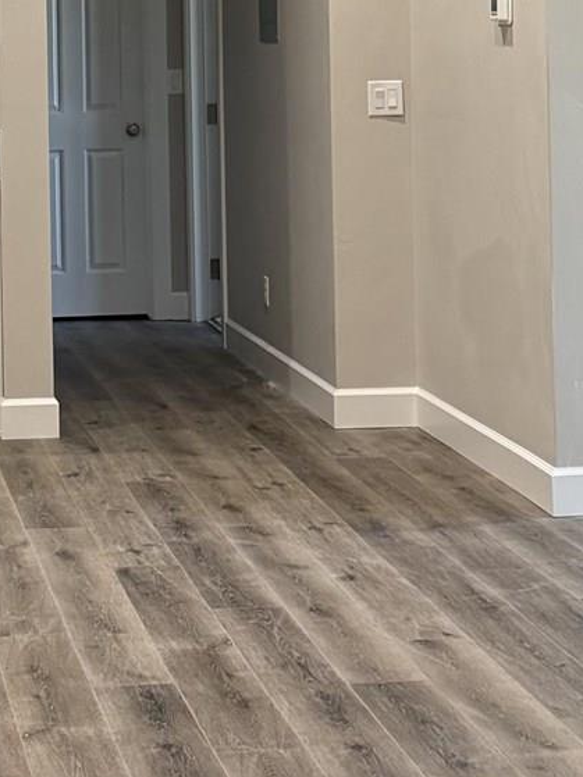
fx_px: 2224
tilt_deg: +0.6
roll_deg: +0.7
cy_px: 33
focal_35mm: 99
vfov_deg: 19.4
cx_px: 75
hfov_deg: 14.8
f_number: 1.78
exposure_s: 1/120
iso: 320
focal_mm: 6.76
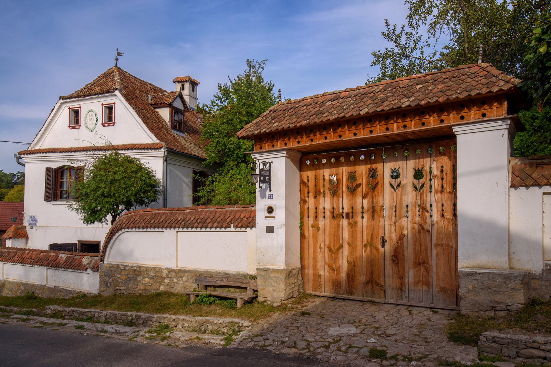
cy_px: 184
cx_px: 276
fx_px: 459
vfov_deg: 43.6
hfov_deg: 61.9
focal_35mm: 30
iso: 200
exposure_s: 1/500
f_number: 9
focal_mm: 30
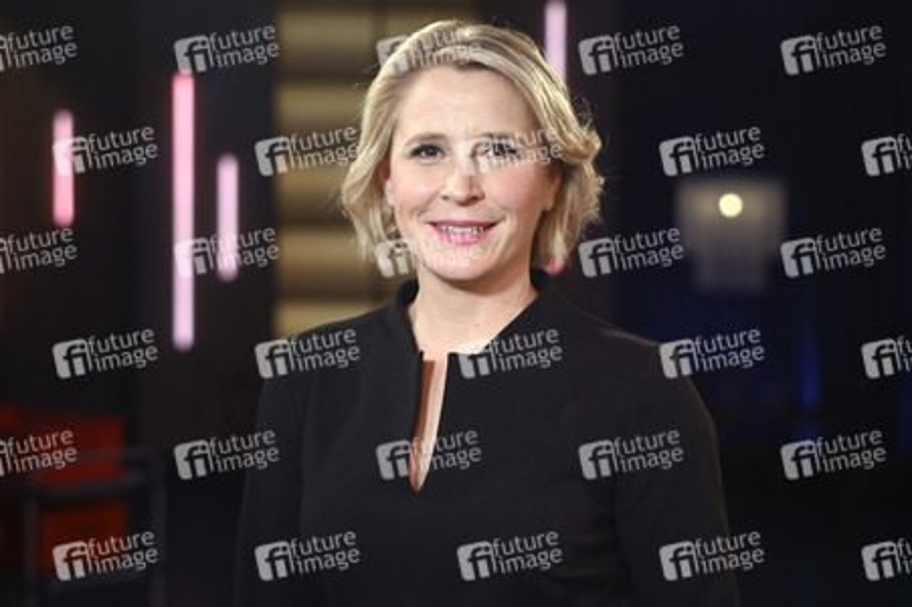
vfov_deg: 24.6
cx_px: 456
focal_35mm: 55
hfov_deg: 36.3
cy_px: 304
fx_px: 1392
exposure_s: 1/320
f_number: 2.5
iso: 1250
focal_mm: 55
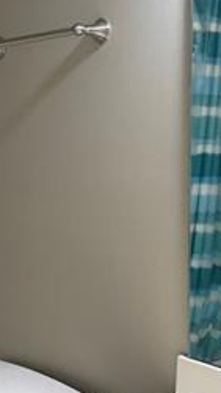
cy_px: 216
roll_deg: +0.5
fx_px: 834
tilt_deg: -3.4
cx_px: 42
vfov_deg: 26.5
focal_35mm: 80
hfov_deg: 15.0
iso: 125
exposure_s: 1/120
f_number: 1.78
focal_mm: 6.76
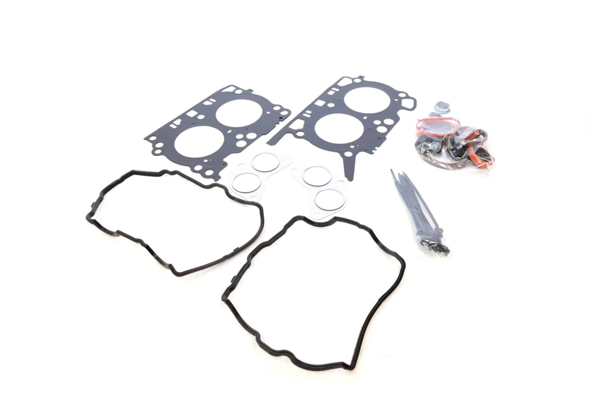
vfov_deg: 43.7
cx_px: 294
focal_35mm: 30
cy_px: 197
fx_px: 491
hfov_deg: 61.9
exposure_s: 1/125
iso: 400
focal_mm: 20
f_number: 5.6
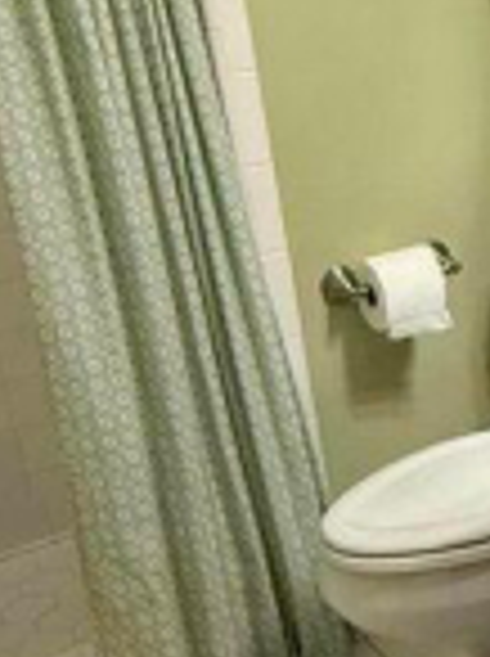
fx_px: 1211
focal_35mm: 64
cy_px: 250
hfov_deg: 21.1
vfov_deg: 30.2
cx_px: 602
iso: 400
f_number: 2.2
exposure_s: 1/60
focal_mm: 2.22
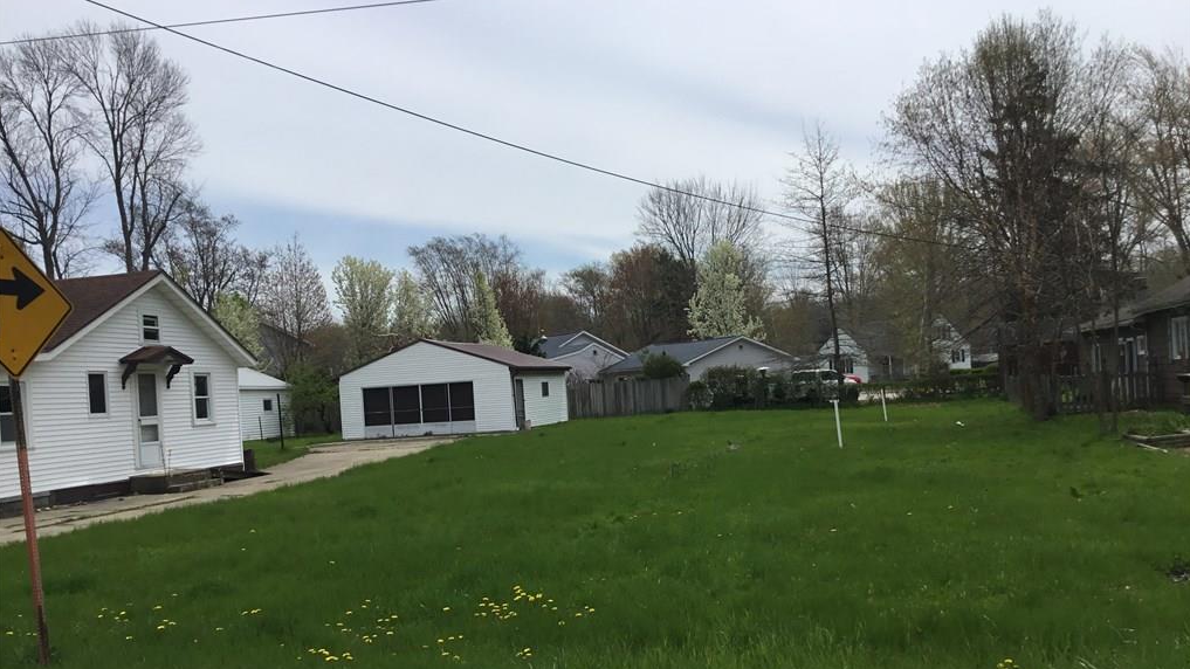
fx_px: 1073
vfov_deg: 34.5
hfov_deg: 58.0
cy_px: 402
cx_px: 594
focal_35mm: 34
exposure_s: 1/2331
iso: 25
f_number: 2.4
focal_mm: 3.3
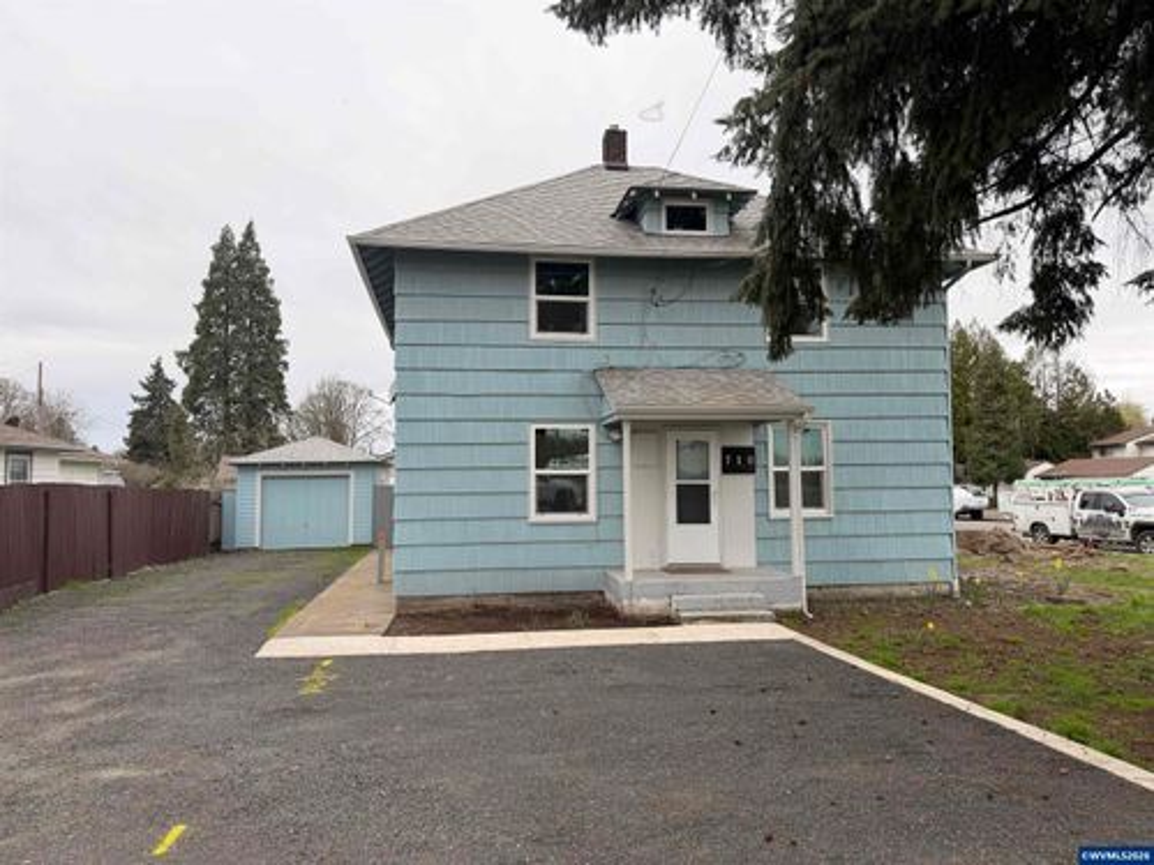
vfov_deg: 56.8
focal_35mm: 24
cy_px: 432
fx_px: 800
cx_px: 577
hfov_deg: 71.6
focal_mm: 6.76
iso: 80
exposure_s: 1/1812
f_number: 1.78
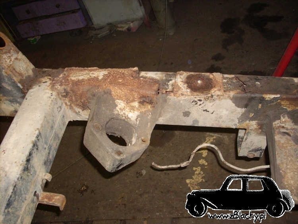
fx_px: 319
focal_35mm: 37
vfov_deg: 38.7
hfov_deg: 50.1
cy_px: 112
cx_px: 149
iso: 200
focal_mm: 6.2
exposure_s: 1/60
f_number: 2.8
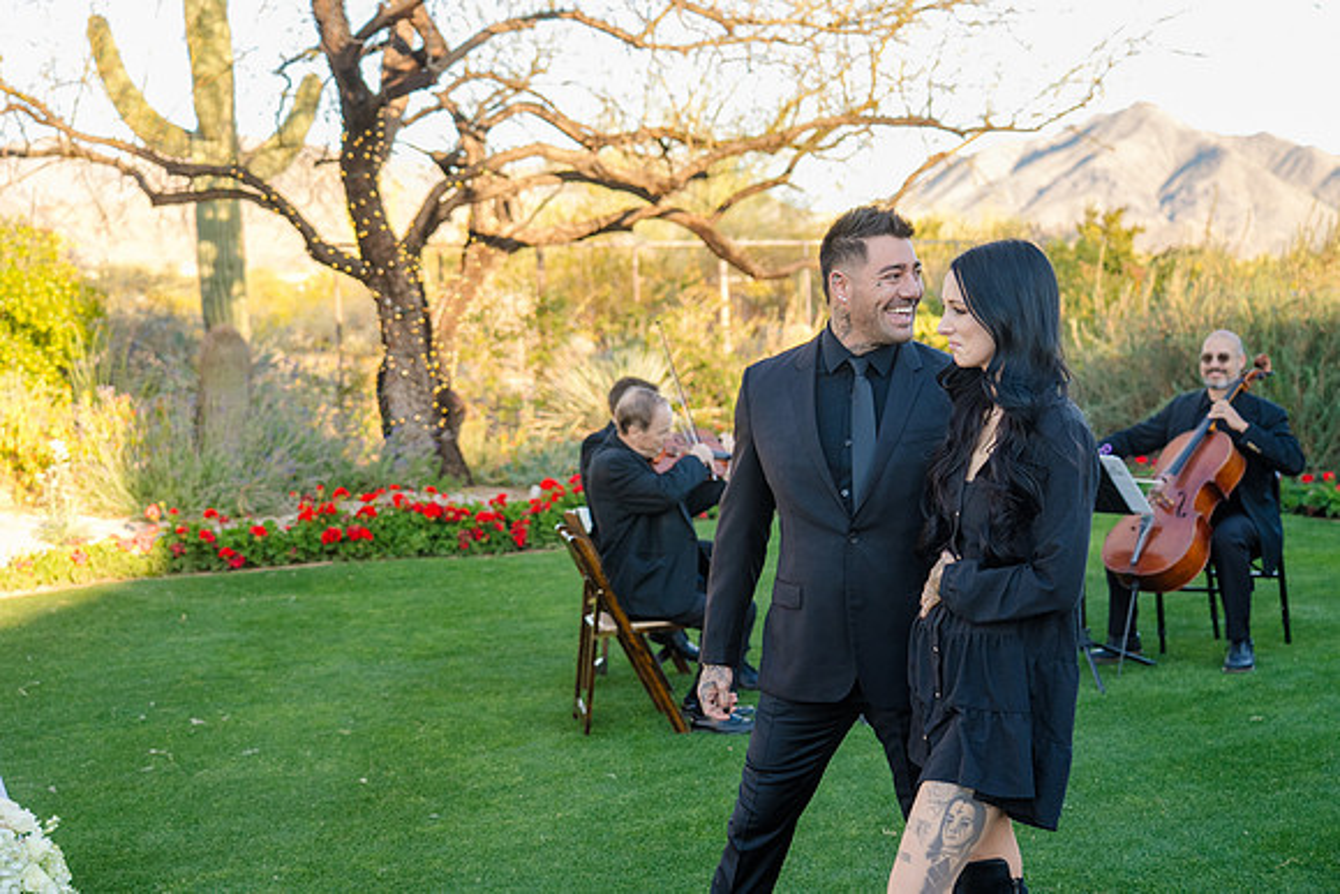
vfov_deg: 25.1
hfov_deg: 36.9
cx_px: 670
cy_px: 447
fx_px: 2010
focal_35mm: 54
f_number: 4
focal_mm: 54
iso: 320
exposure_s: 1/250
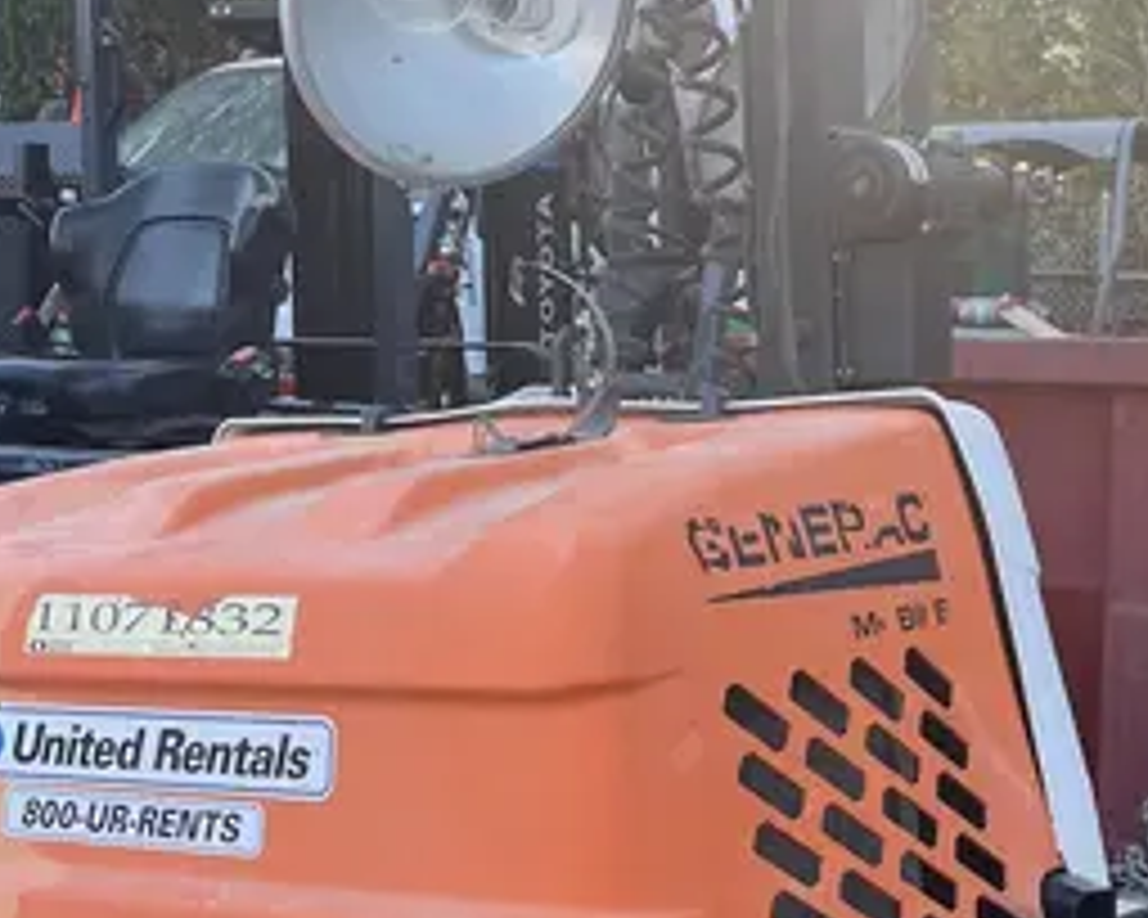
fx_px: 2480
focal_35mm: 73
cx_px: 608
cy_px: 551
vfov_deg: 21.0
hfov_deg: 26.1
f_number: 1.6
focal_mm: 5.1
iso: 50
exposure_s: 1/375
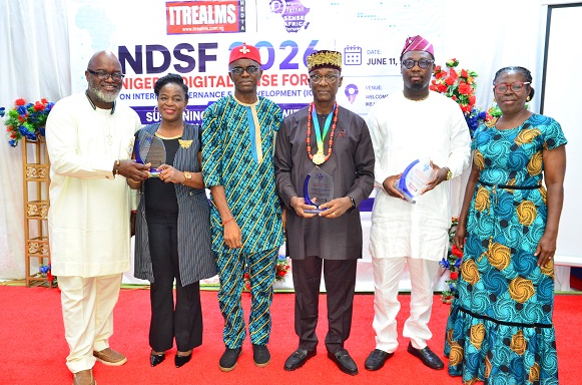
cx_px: 294
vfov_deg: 42.1
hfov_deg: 60.4
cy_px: 190
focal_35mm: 31
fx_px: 500
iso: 2500
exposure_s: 1/50
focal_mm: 20
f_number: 4
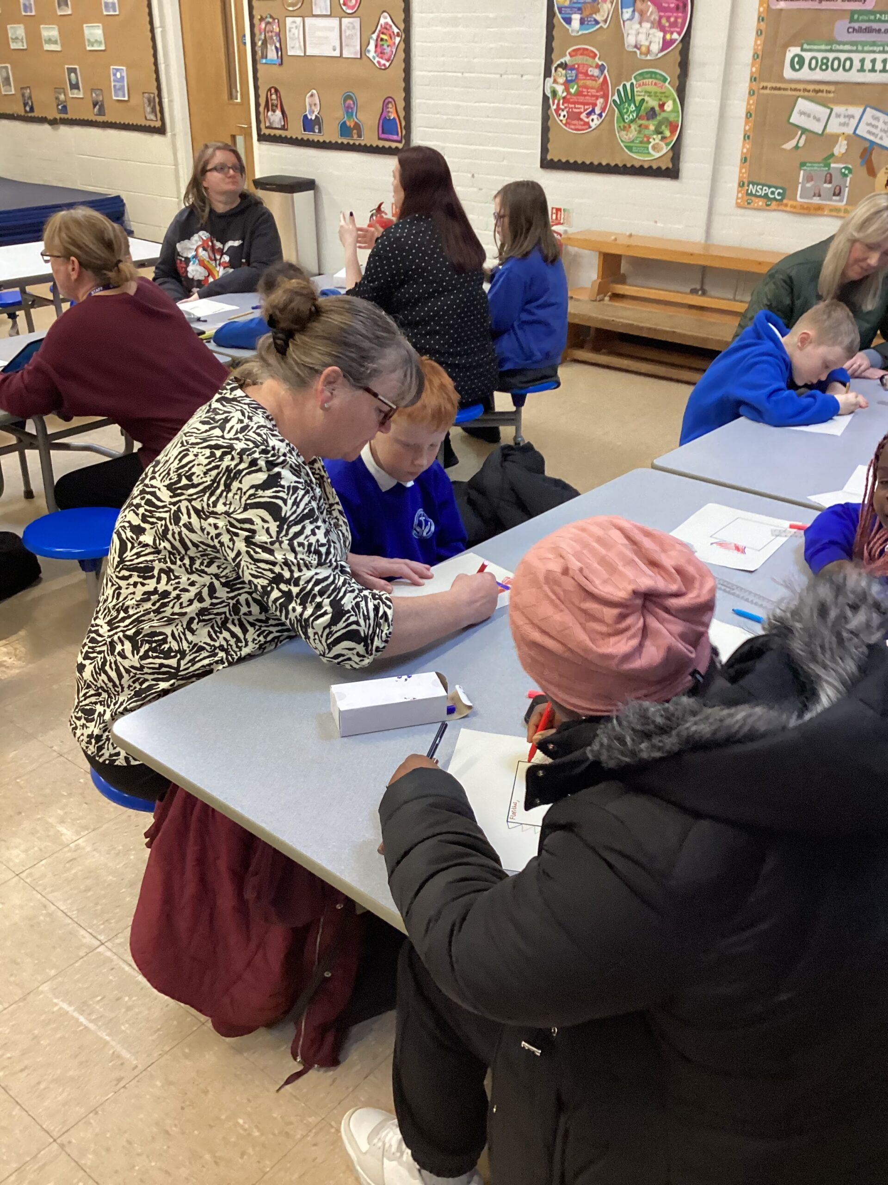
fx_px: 1060
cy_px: 592
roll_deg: +1.1
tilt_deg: -27.7
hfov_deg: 45.4
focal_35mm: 31
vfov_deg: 58.4
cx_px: 444
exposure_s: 1/50
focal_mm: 3.3
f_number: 2.4
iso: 200
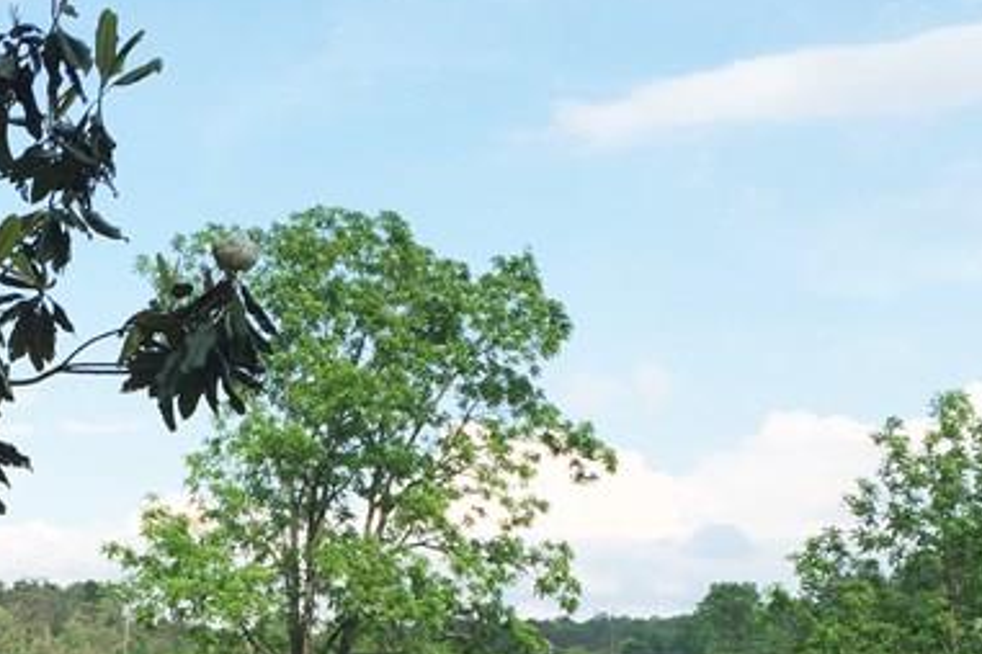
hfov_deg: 24.9
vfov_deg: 16.4
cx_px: 302
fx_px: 2209
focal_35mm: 81
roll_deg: -2.3
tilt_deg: +2.1
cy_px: 682
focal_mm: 4.15
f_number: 2.2
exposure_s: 1/1582
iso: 32
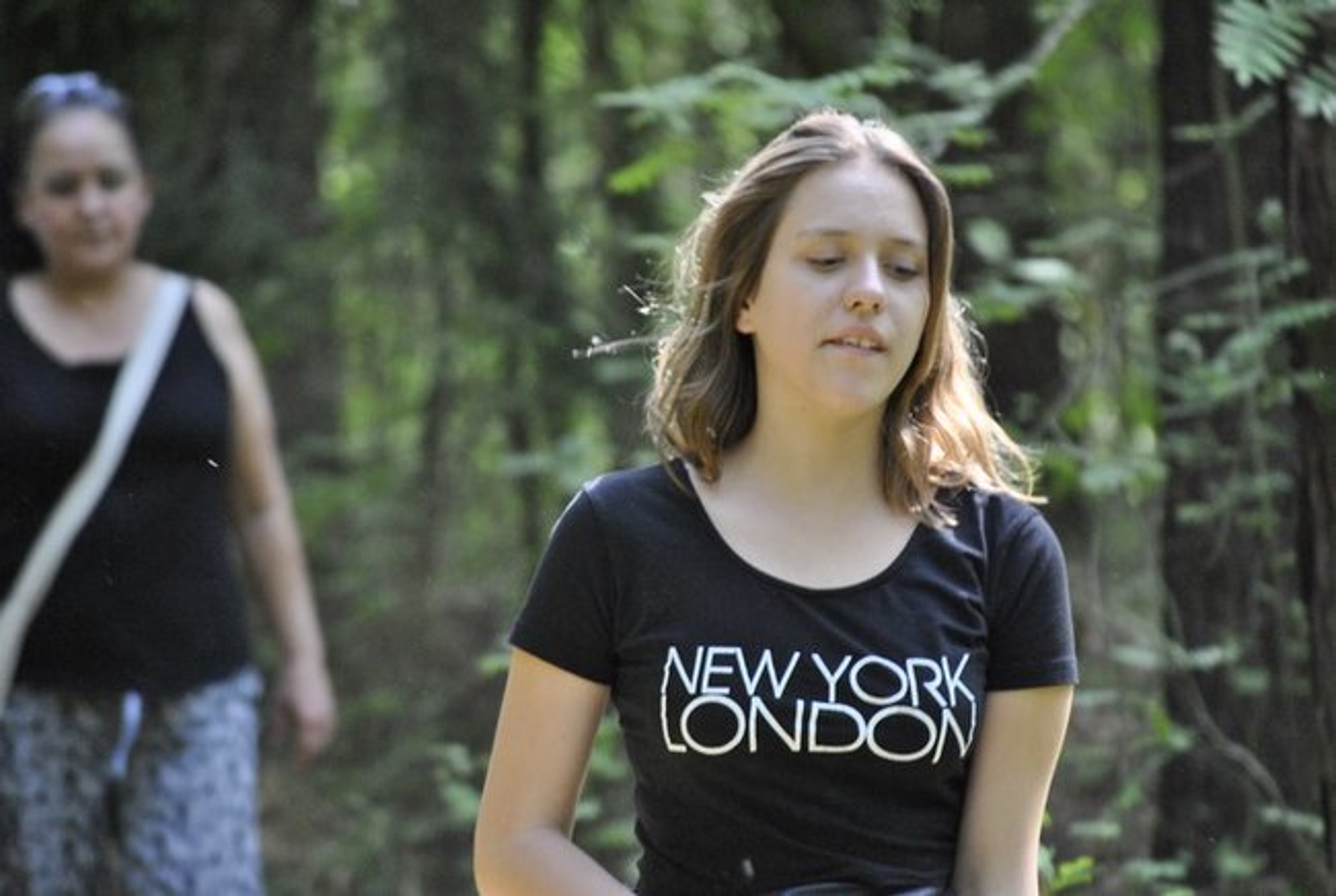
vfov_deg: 4.6
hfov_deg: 6.9
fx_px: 11154
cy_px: 448
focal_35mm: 300
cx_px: 668
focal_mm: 200
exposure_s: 1/125
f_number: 5.6
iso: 800
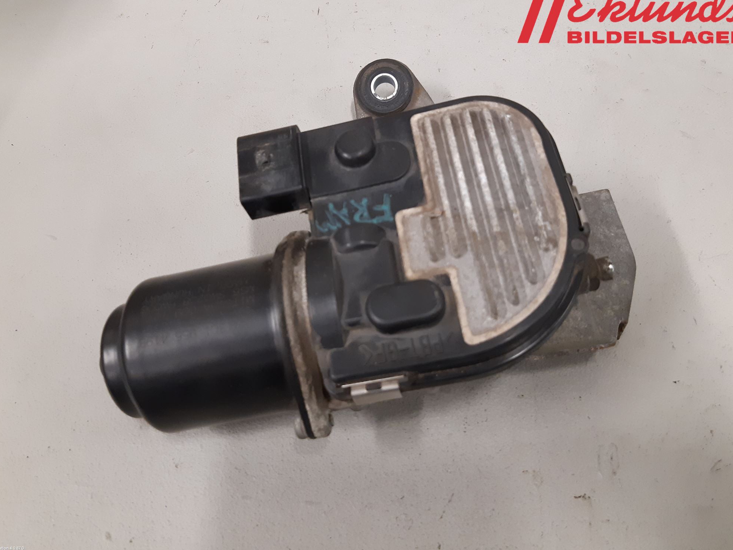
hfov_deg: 65.3
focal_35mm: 27
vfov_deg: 51.3
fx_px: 572
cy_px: 266
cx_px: 365
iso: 200
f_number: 1.7
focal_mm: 3.93
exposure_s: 1/50
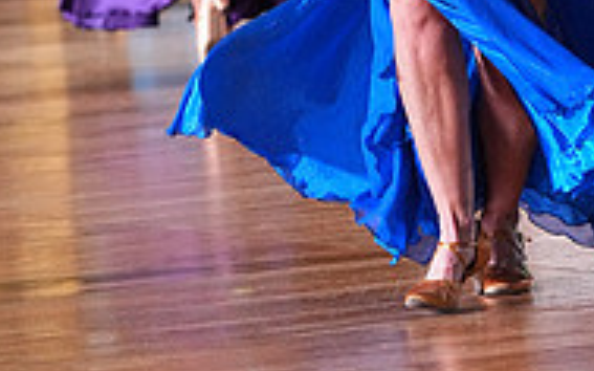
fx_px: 5810
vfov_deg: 3.6
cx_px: 492
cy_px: -160
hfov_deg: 5.8
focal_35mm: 359
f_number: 4.5
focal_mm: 115
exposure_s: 1/400
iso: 6400
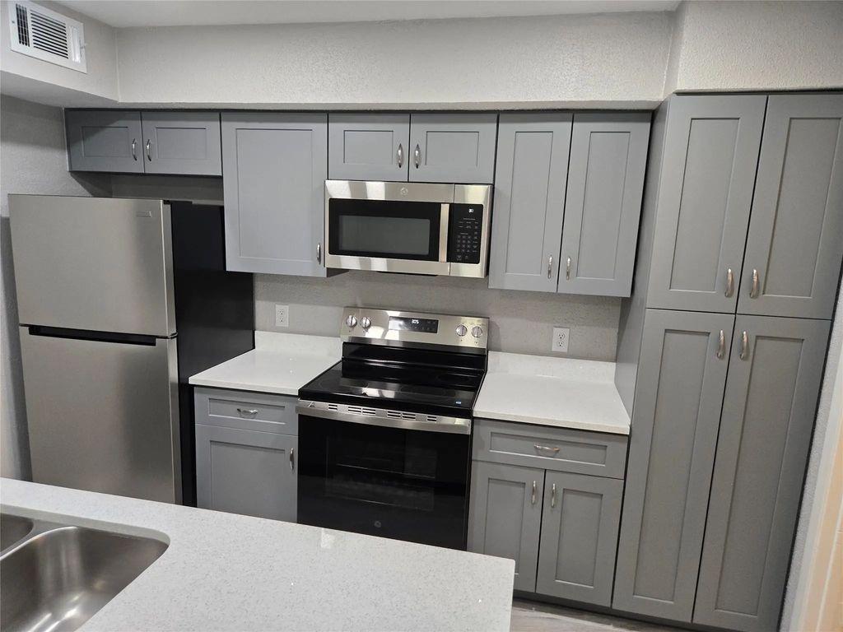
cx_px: 422
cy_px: 316
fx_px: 560
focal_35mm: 23
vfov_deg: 58.9
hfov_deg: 73.9
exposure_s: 1/120
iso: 320
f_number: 1.8
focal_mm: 5.4
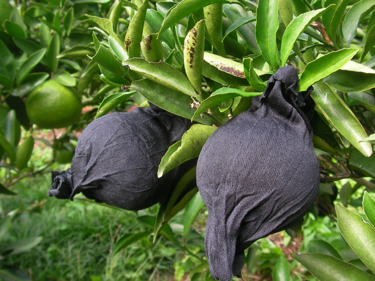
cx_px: 188
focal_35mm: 41
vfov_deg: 35.1
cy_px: 140
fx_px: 444
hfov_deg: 45.8
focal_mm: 6.3
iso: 50
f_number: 3.5
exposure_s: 1/66.4
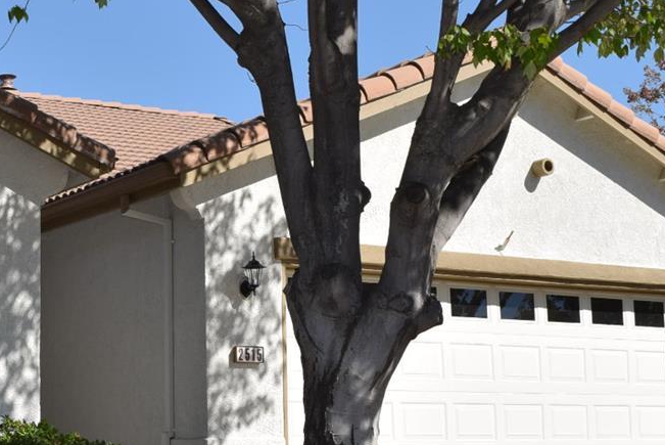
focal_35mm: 76
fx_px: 1405
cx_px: 78
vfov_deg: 17.8
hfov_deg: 25.9
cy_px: 346
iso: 100
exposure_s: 1/200
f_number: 10
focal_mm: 22
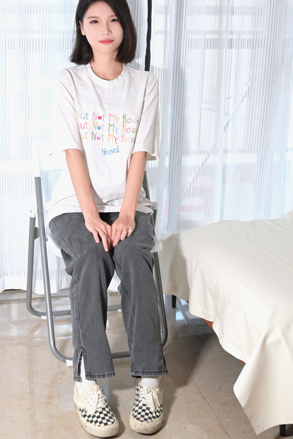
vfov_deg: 32.7
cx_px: 113
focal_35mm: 61
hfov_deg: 22.2
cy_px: 165
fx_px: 745
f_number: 2.2
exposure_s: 1/100
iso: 1600
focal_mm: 46
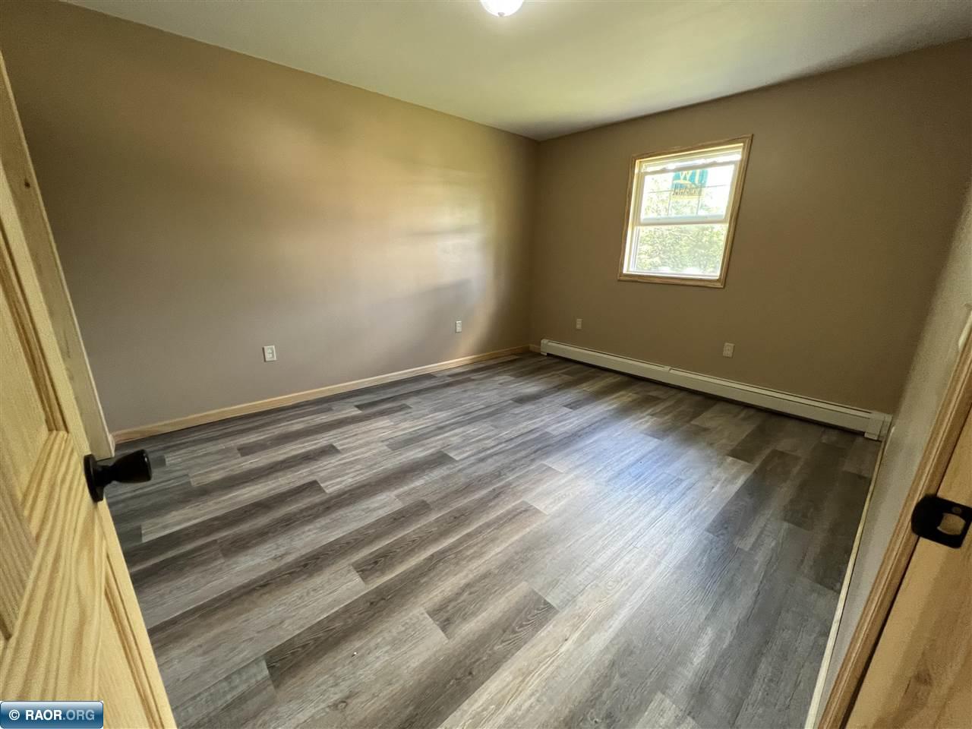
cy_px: 364
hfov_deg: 106.2
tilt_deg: -17.0
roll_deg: -1.6
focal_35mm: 13
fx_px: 365
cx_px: 486
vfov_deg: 89.9
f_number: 1.8
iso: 320
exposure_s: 1/60
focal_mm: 1.57
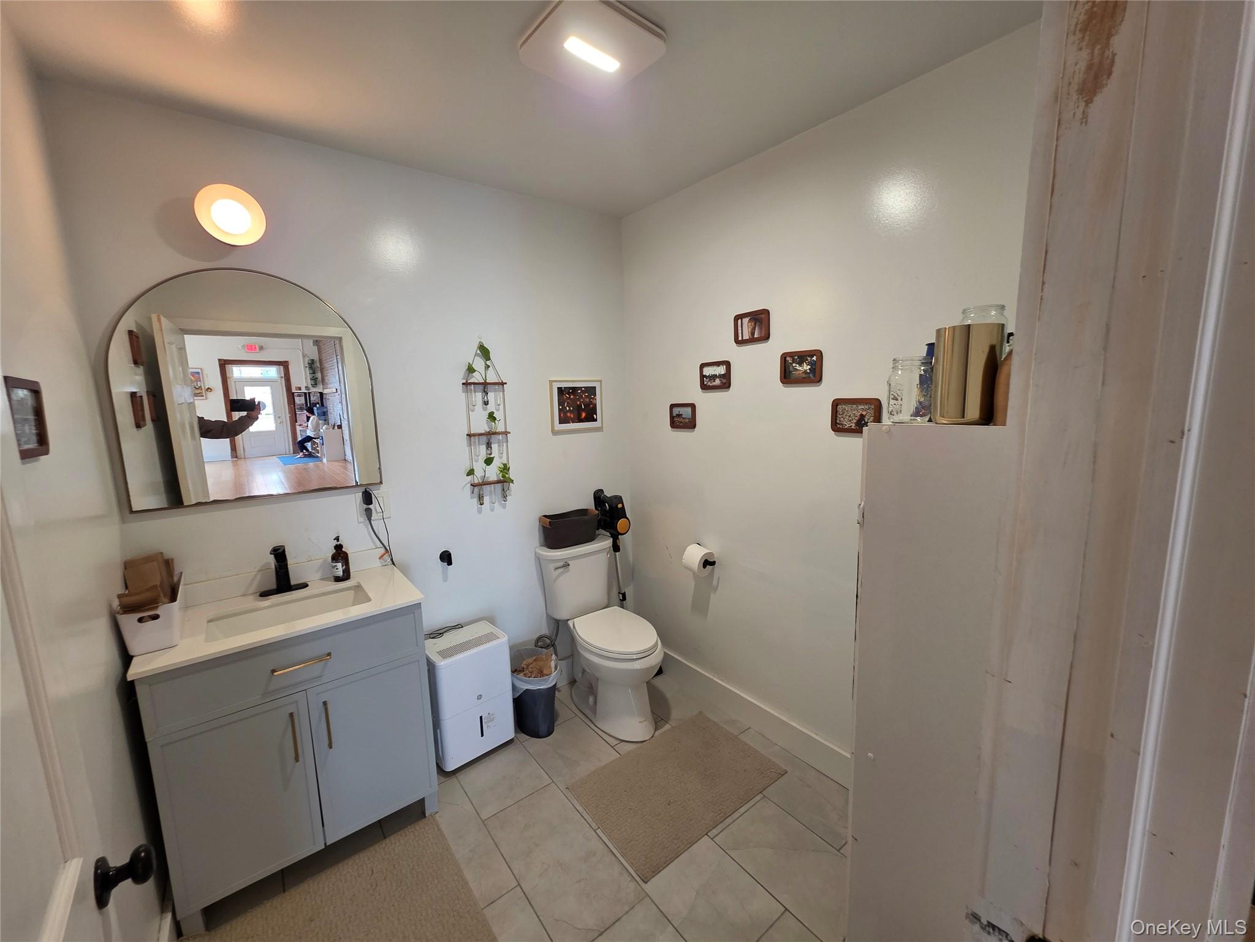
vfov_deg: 89.9
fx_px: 471
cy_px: 471
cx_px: 628
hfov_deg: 106.2
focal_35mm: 13
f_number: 1.9
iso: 160
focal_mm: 2.2
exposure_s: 1/60
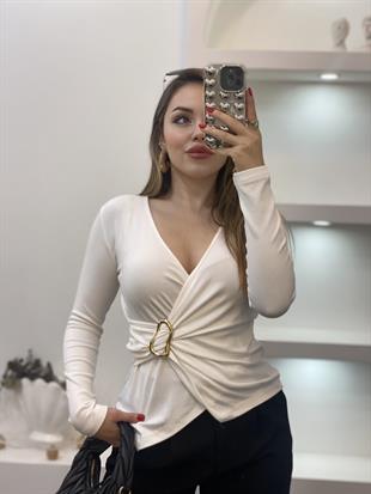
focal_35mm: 52
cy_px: 247
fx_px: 743
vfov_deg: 36.8
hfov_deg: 28.0
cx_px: 186
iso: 64
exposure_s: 1/100
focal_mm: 6
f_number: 2
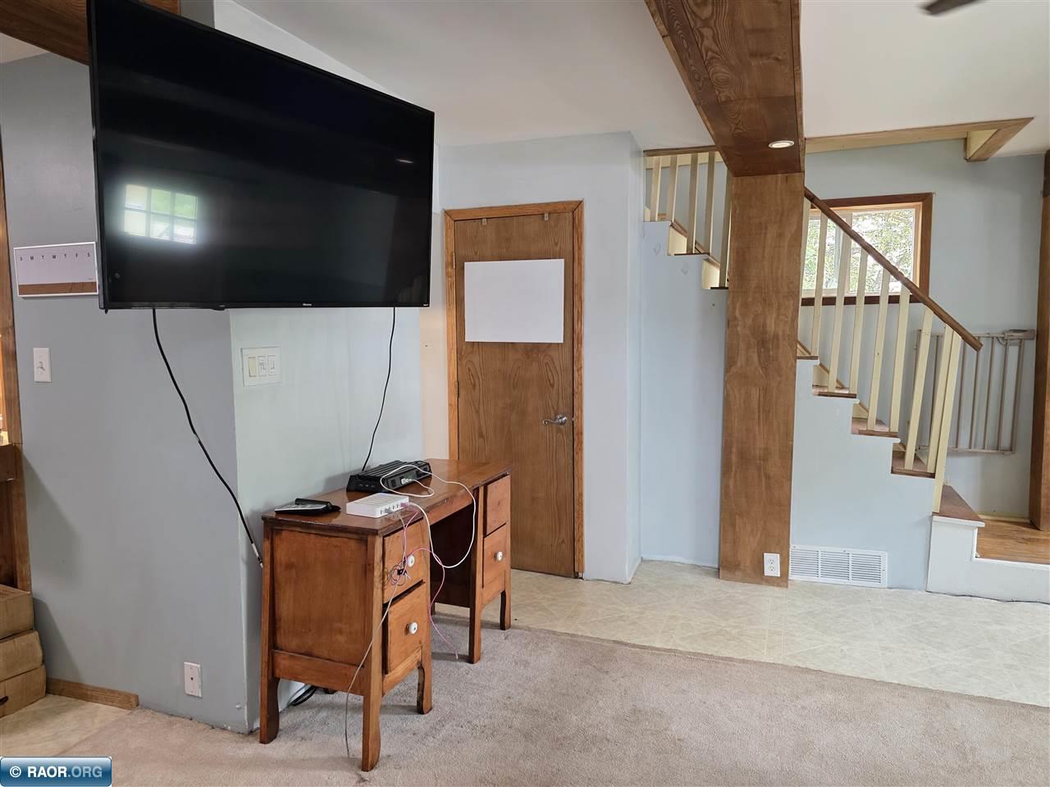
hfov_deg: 73.9
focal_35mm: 23
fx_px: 698
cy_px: 394
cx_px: 525
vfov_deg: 58.9
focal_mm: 6.3
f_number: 1.7
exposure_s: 1/120
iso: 500
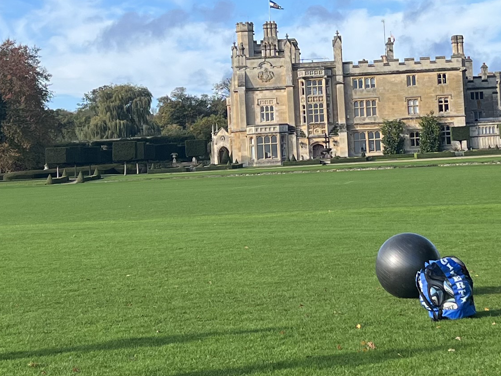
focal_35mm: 94
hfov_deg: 20.7
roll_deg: +2.9
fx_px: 1360
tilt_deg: +4.0
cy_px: 55
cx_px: 362
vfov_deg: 15.6
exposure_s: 1/2457
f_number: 1.5
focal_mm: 5.7
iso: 50
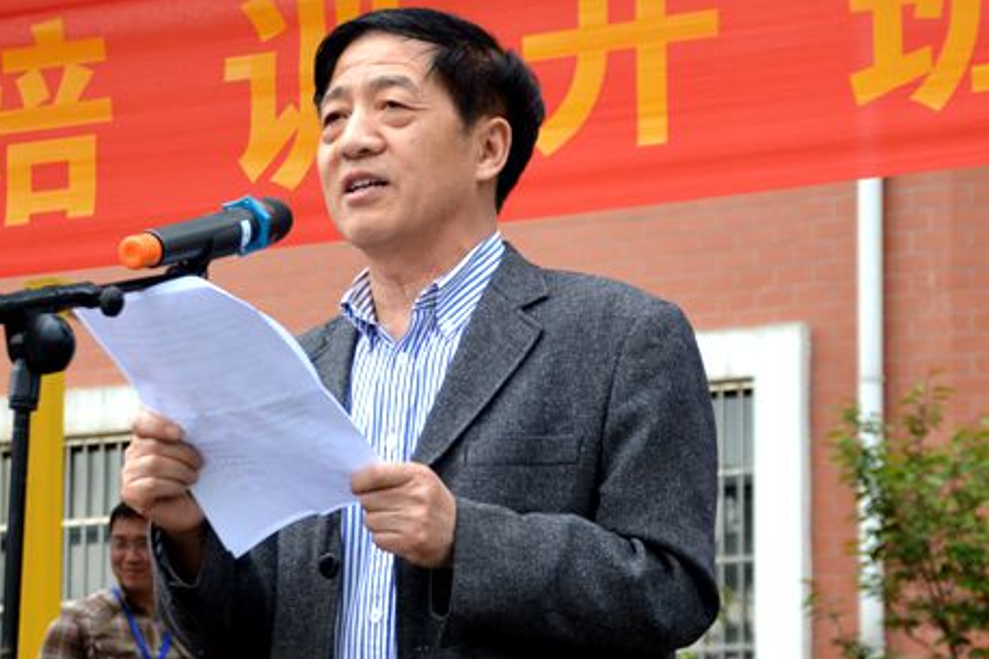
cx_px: 412
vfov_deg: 12.0
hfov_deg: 17.9
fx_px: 3131
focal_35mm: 114
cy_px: 318
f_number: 5
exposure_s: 1/400
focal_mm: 58
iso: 400
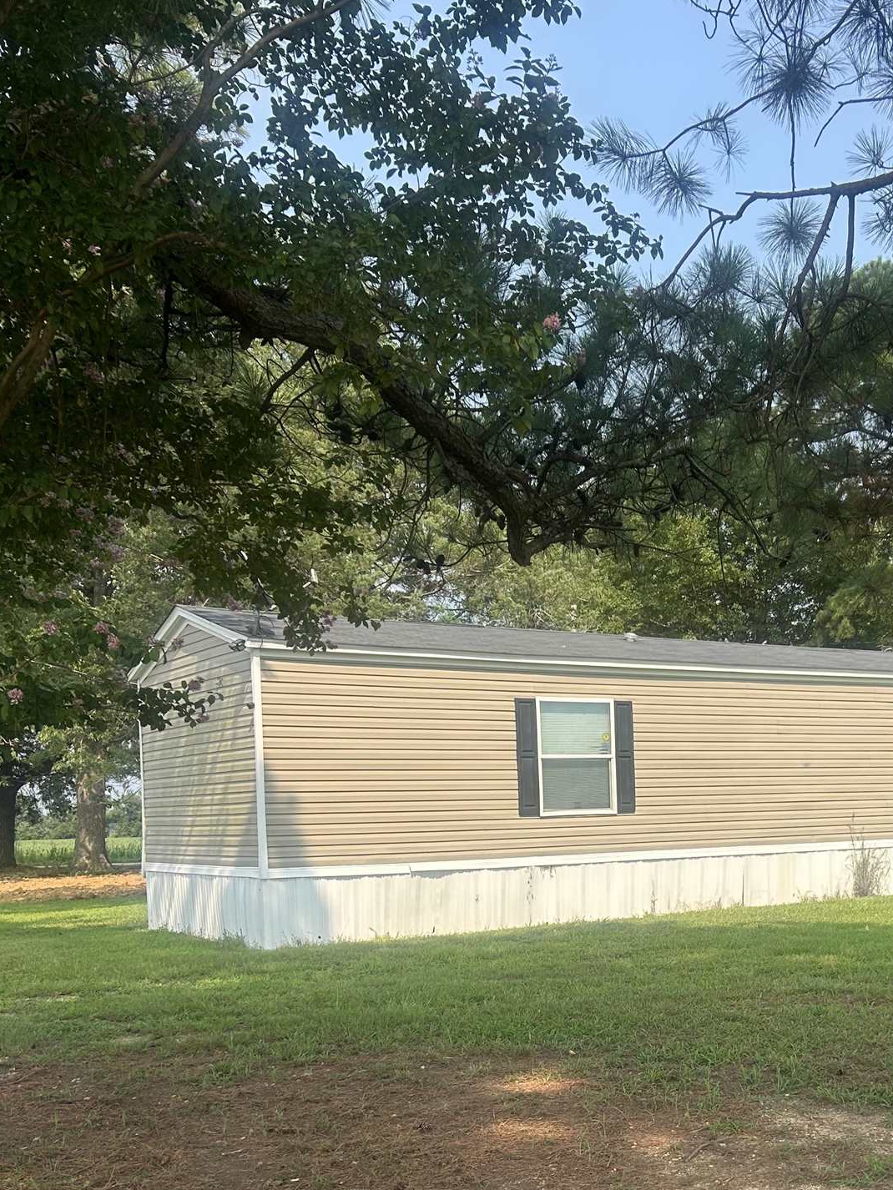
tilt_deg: -2.9
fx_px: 1444
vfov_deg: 43.5
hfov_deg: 33.4
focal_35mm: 42
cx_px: 717
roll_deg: +0.8
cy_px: 882
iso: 50
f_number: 1.5
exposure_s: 1/2208
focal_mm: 5.7
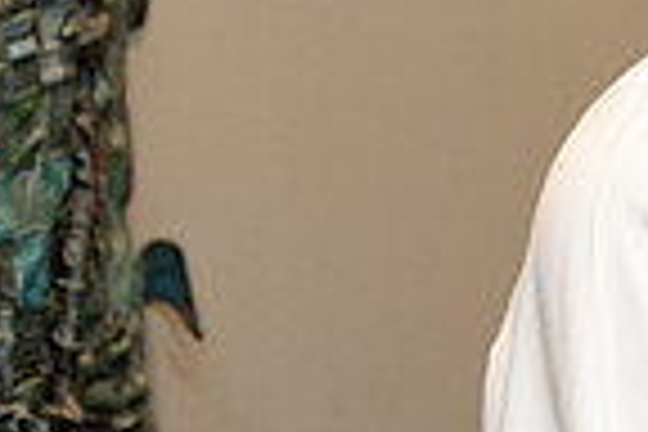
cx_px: 1242
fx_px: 7469
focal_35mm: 415
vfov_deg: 3.3
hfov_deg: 4.9
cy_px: -277
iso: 640
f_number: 5.6
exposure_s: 1/80
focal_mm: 103
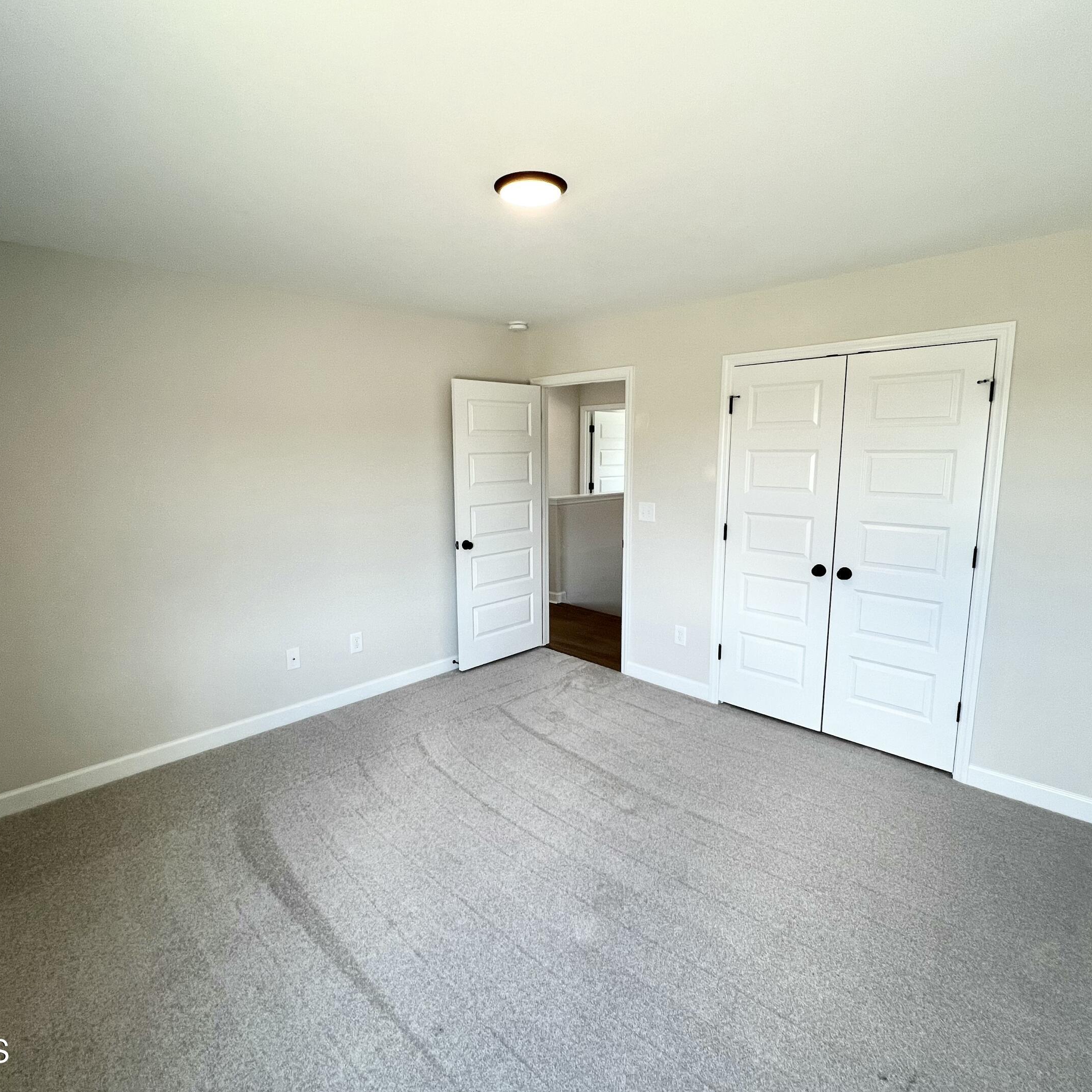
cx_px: 527
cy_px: 533
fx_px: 571
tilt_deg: -8.8
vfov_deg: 87.4
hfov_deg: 87.4
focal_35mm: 16
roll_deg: -0.1
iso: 80
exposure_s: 1/99
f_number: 1.8
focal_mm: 1.57
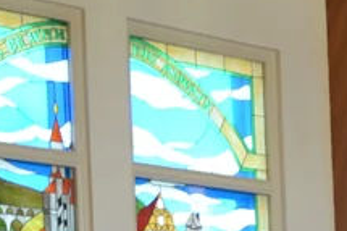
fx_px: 2177
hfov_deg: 8.9
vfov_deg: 5.9
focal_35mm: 226
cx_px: 539
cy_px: 501
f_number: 3.8
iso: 400
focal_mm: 20
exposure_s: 1/50
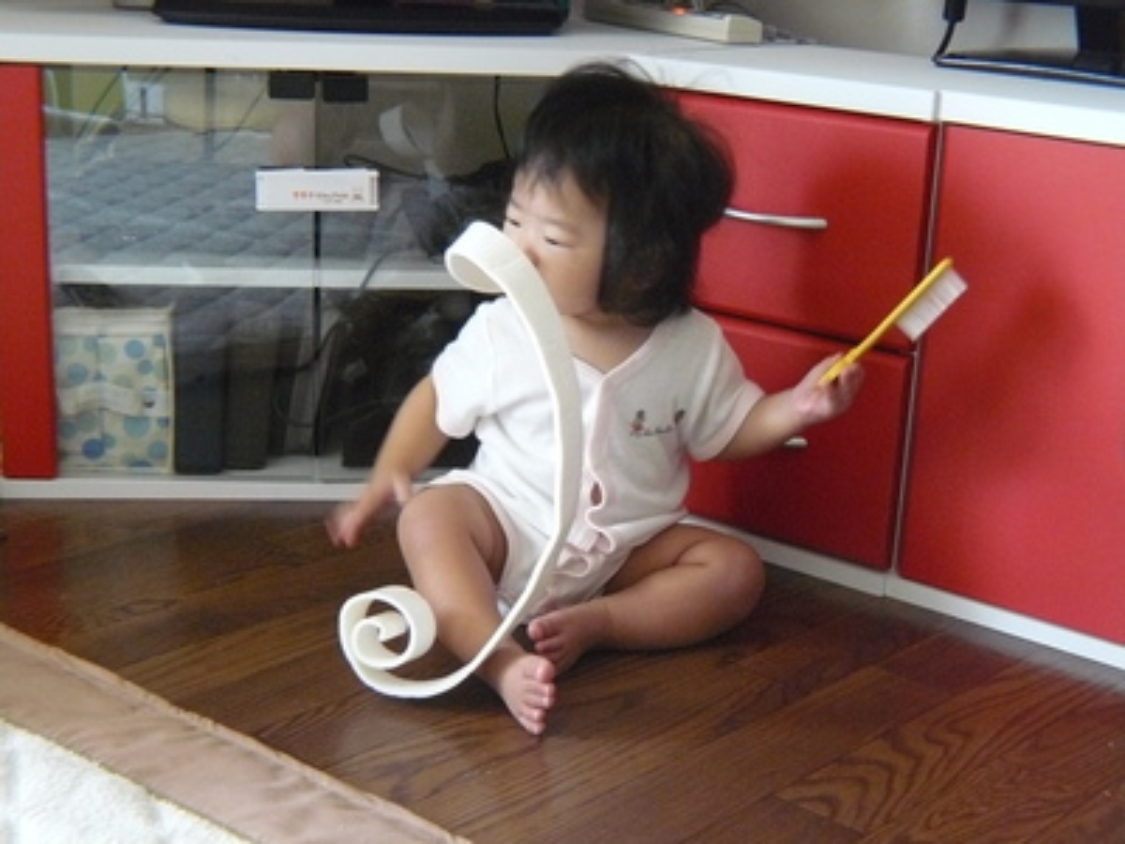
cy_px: 422
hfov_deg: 24.4
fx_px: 2600
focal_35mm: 80
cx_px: 562
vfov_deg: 18.4
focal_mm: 13.4
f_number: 3.2
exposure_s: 1/15
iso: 400
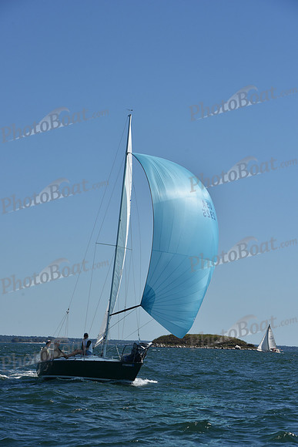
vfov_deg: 17.1
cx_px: 149
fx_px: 1489
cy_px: 224
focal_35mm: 120
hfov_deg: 11.4
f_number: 10
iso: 250
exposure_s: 1/1250
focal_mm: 120
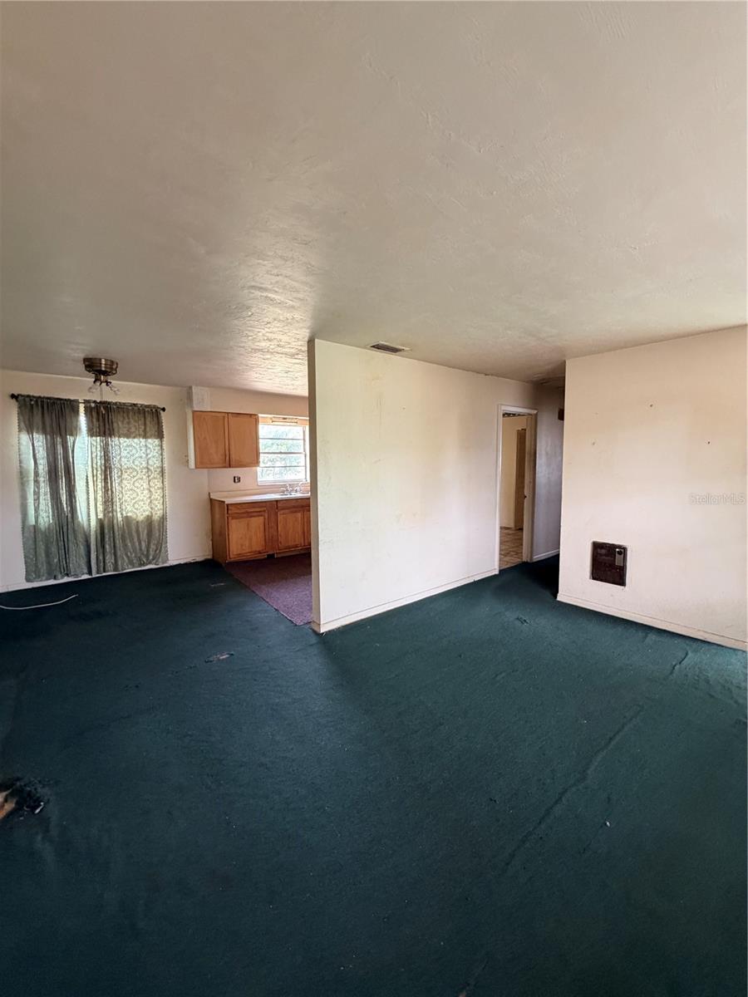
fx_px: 403
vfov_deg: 102.1
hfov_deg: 85.7
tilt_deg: -5.7
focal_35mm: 14
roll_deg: +2.2
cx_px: 374
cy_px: 498
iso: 320
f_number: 2.2
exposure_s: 1/79
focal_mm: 2.22
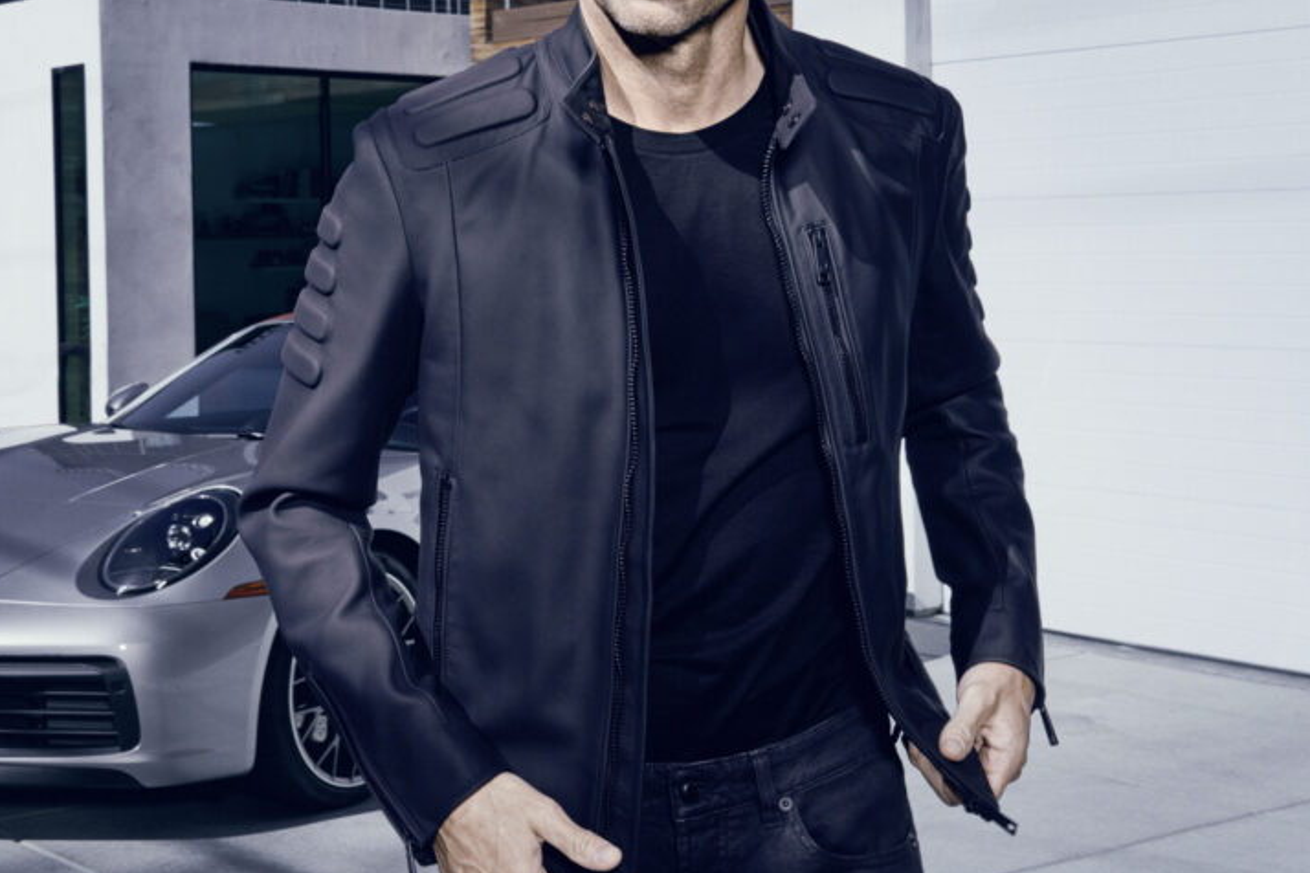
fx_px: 2038
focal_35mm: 56
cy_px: 274
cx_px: 560
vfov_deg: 24.0
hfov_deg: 35.6
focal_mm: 40
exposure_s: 1/200
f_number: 16
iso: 100
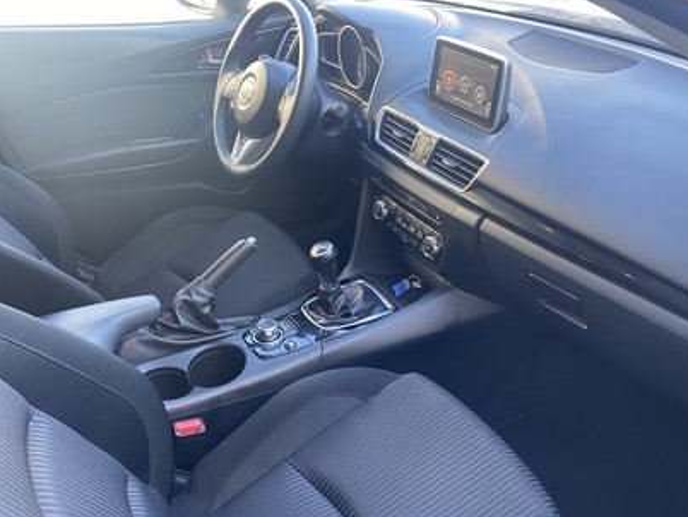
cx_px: 353
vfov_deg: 42.7
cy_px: 314
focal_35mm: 33
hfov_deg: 55.3
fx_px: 656
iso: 125
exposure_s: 1/75
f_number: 1.8
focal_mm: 4.25
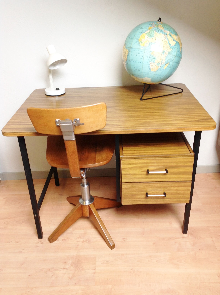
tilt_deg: -27.2
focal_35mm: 35
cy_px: 148
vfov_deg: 52.7
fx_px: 297
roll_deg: +3.7
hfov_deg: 40.6
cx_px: 110
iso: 64
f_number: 2.4
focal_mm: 4.28
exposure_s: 1/15
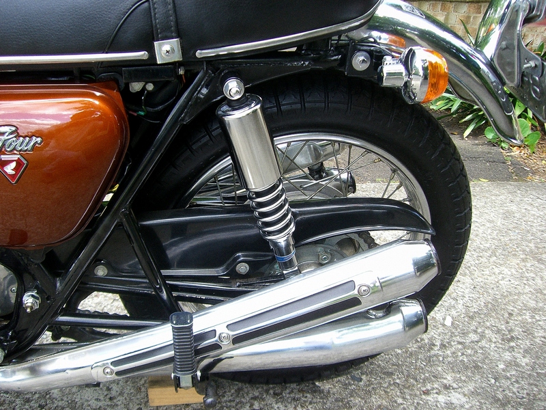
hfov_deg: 49.0
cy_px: 205
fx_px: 599
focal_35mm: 38
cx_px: 273
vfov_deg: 37.7
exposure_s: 1/200
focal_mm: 6.2
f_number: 2.7
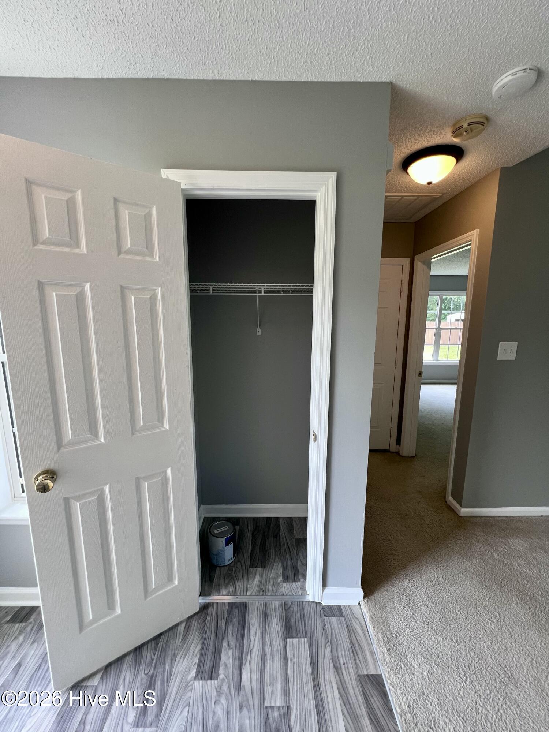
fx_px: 275
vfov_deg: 106.2
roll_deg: -0.3
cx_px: 274
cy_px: 366
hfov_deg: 89.9
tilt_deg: -8.1
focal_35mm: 13
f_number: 1.8
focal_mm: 1.57
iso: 125
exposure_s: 1/120
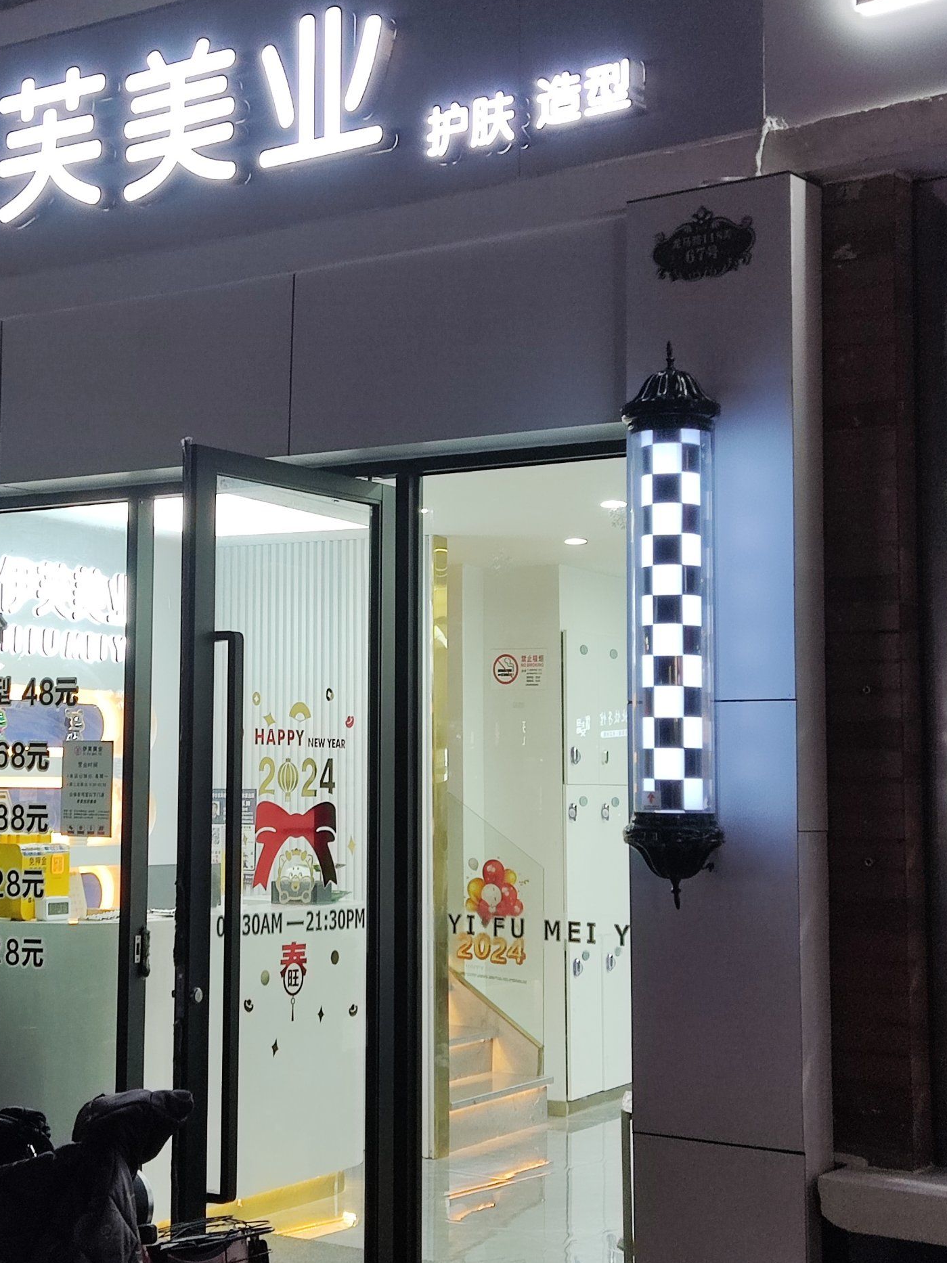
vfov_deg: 32.2
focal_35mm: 60
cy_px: 592
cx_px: 271
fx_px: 2189
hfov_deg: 24.2
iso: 87
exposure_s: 1/60.2
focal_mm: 4.71
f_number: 1.79
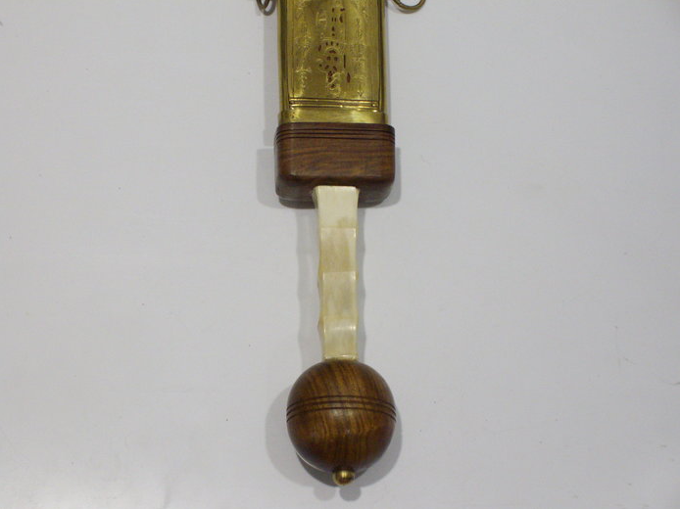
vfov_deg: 13.6
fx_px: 2140
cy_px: 255
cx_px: 341
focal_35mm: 109
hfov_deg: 18.1
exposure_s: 1/50
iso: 320
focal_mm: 18
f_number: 4.8
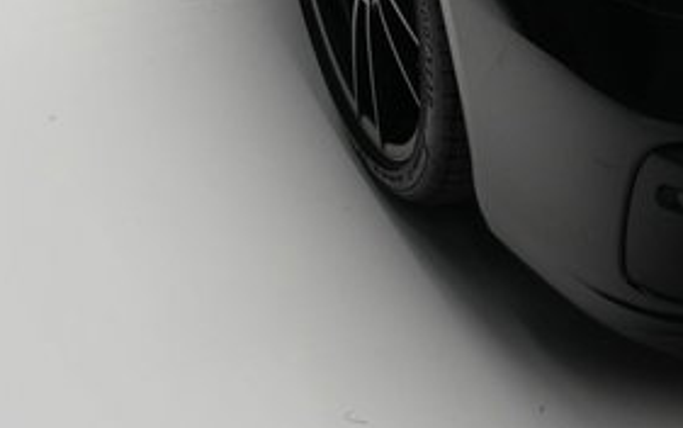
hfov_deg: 15.7
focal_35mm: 130
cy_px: -344
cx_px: 724
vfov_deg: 9.6
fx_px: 2421
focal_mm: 35
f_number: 4
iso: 1600
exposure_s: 1/60
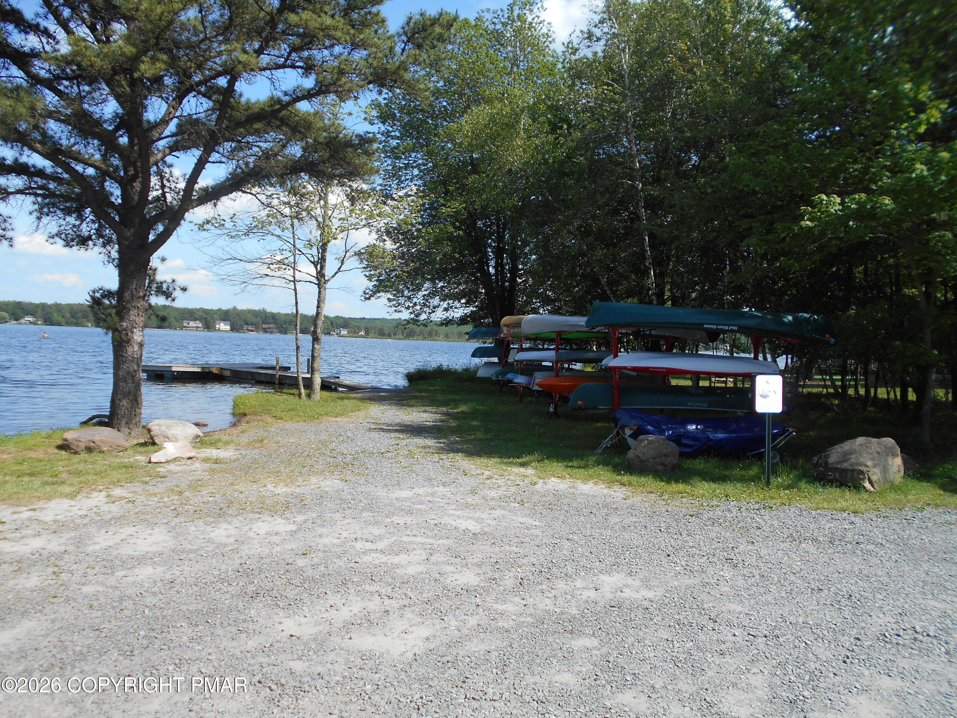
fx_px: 719
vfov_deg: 53.1
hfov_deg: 67.3
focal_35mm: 26
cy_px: 359
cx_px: 478
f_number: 3.2
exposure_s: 1/640
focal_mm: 4.6
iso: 80
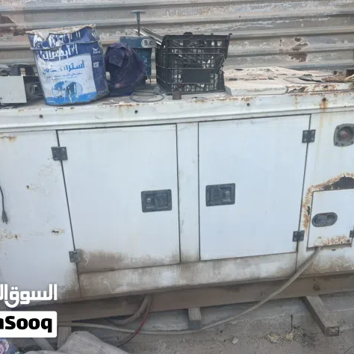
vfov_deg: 52.5
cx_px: 170
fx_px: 359
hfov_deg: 52.5
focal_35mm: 31
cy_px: 176
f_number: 1.5
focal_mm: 5.7
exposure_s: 1/607
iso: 50
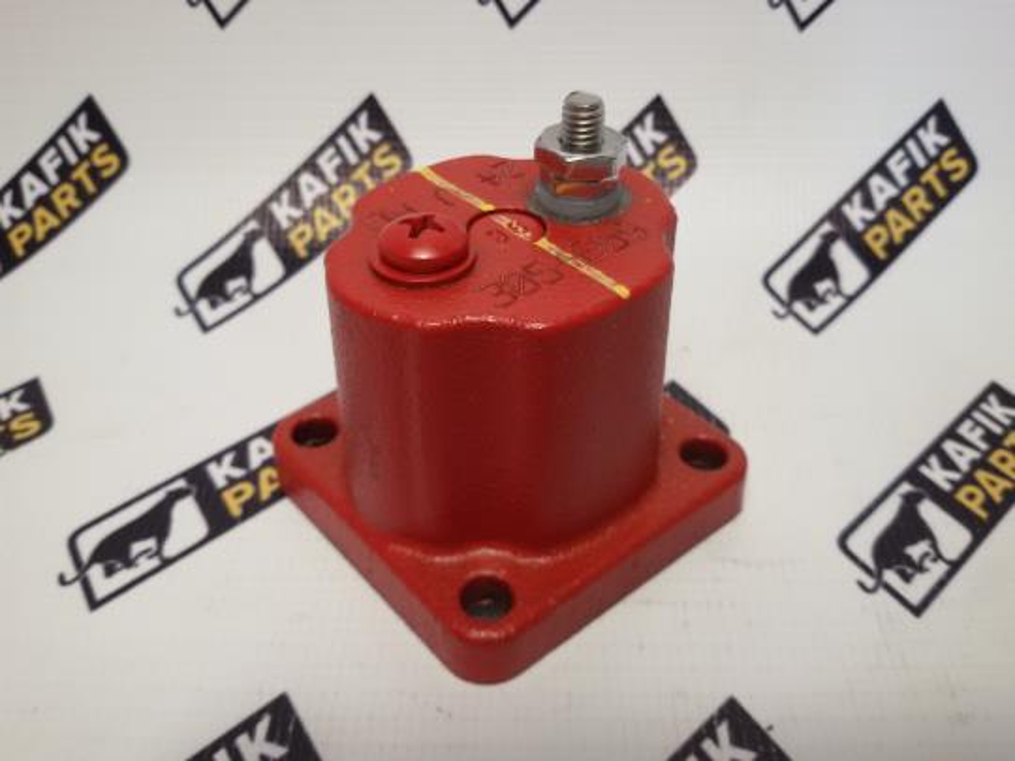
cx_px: 508
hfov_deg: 58.4
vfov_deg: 45.4
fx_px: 909
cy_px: 380
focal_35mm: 31
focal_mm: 2.93
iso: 50
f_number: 2.4
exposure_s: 1/33
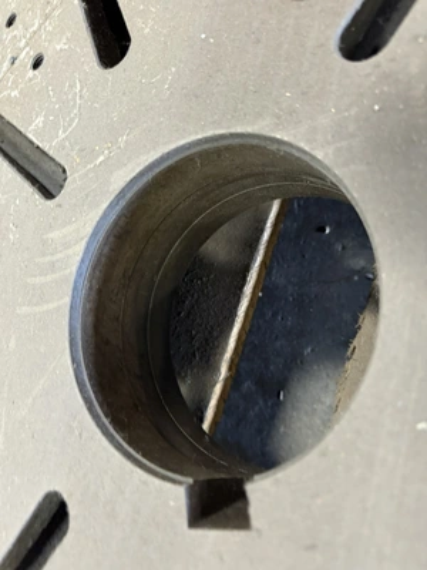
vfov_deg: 71.6
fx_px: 395
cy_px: 285
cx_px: 214
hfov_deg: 56.8
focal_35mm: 24
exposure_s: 1/40
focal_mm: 6.76
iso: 1000
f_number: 1.78
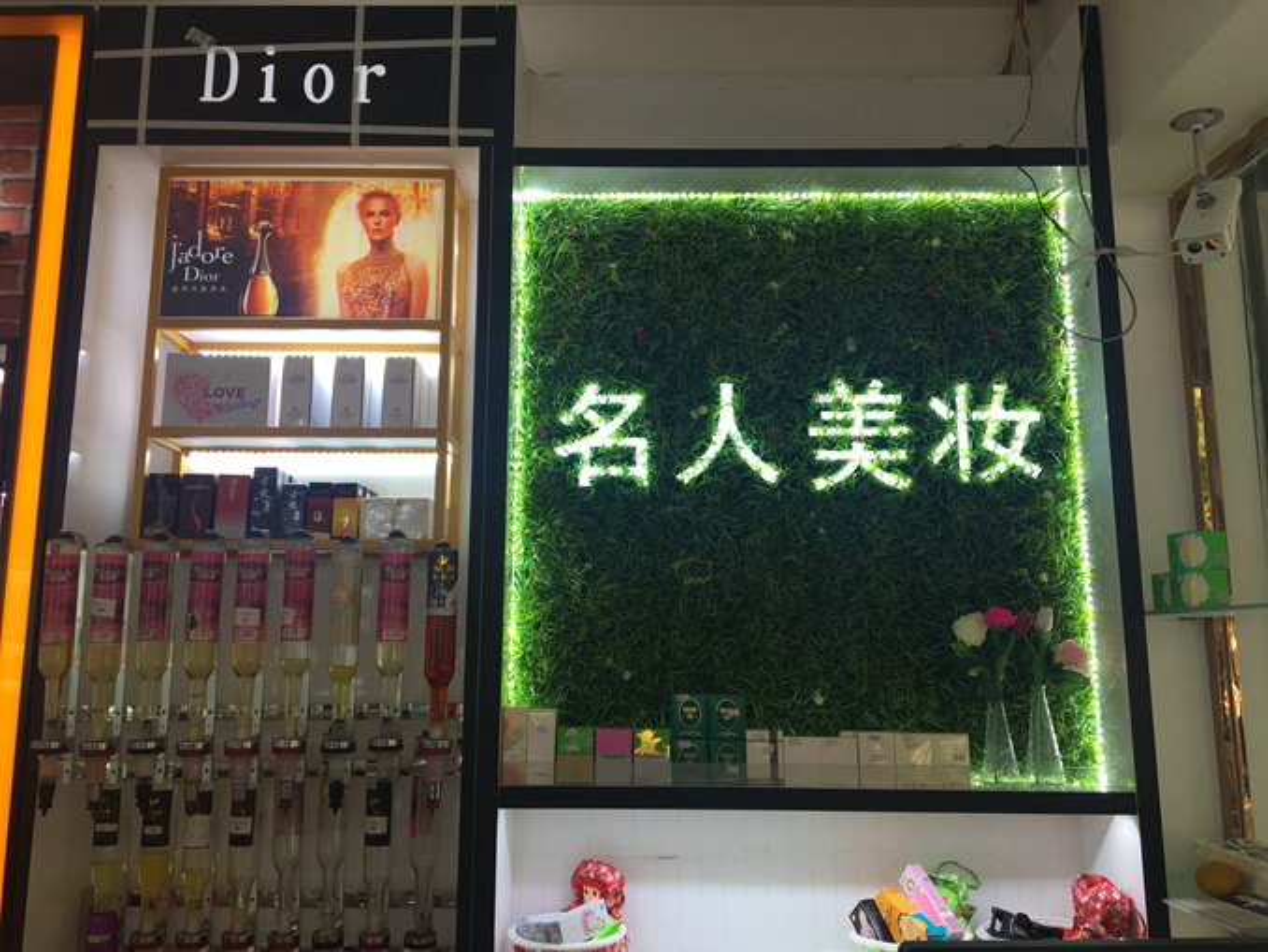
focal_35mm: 29
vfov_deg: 48.3
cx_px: 634
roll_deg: -0.3
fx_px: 1063
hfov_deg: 61.6
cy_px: 476
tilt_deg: +9.3
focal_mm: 4.15
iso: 32
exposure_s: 1/50
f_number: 2.2
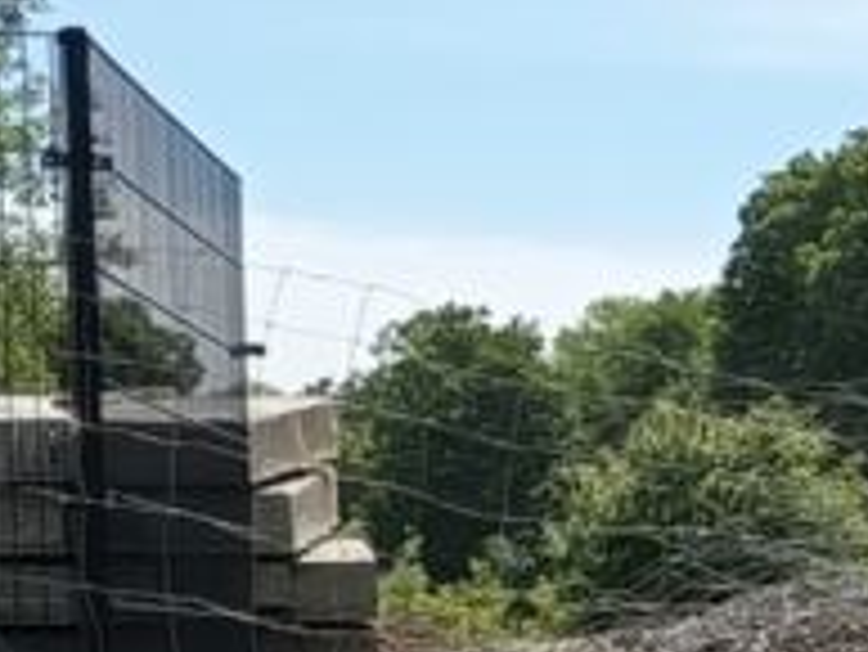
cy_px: 1205
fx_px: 4767
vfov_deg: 7.6
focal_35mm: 190
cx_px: 1104
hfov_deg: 10.2
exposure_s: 1/639
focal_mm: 5.27
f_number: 1.7
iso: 53
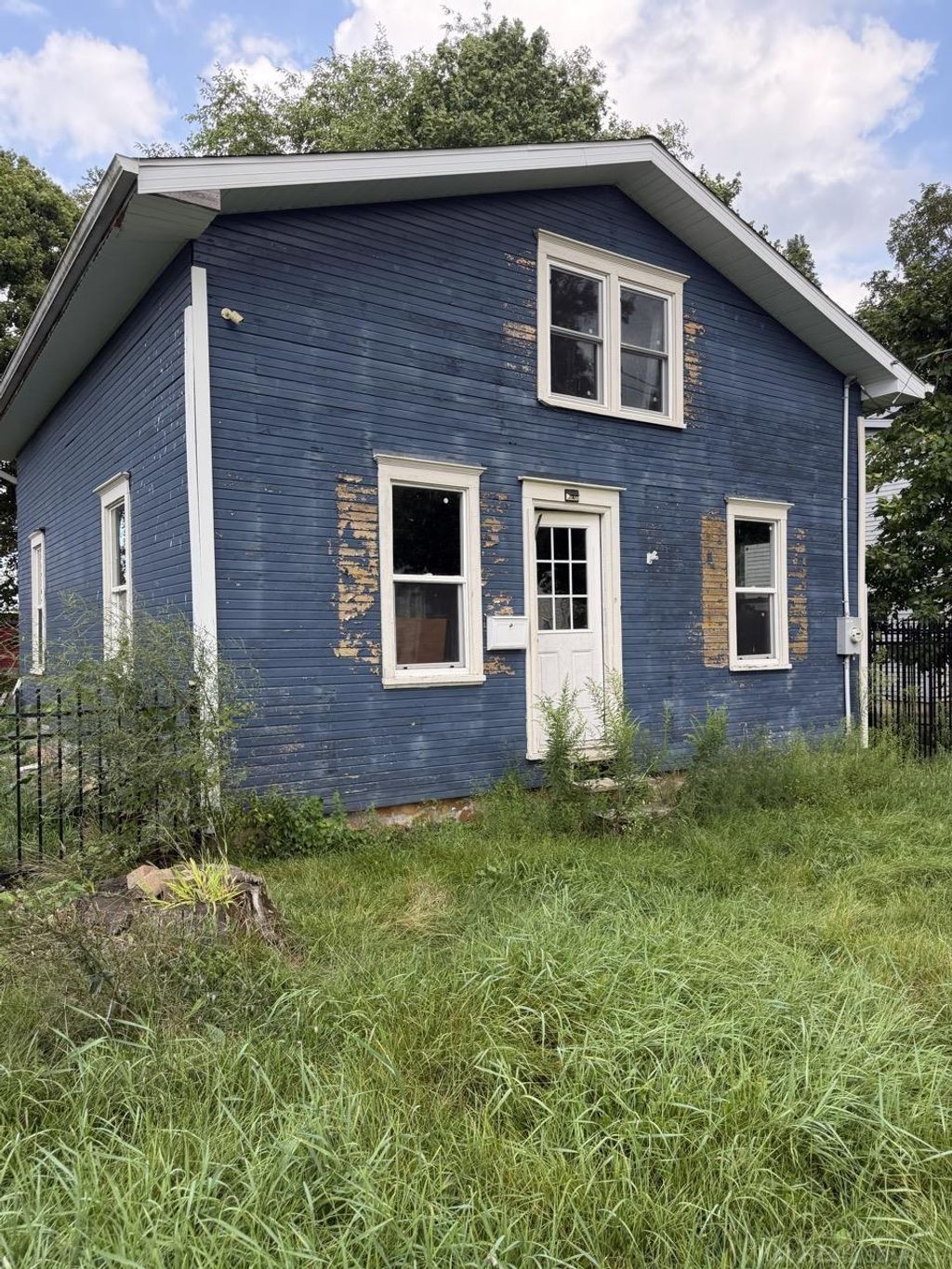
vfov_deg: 71.6
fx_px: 880
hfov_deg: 56.8
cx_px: 476
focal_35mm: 24
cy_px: 634
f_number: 1.78
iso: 100
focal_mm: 6.76
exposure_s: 1/796
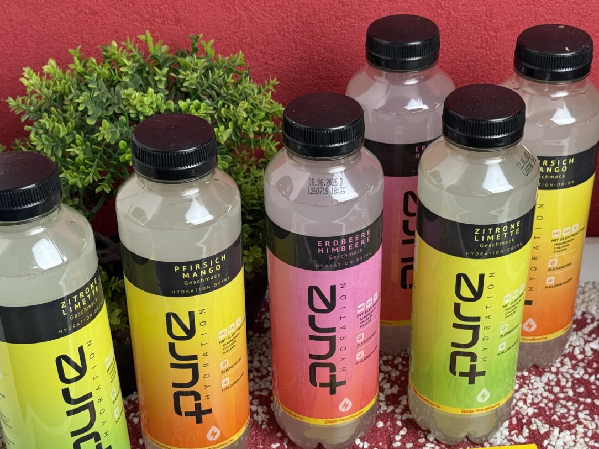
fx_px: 1177
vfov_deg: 21.5
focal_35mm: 68
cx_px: 309
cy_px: 293
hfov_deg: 28.6
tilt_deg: -35.3
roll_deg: +0.8
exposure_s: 1/50
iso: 50
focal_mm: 6.76
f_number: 1.78
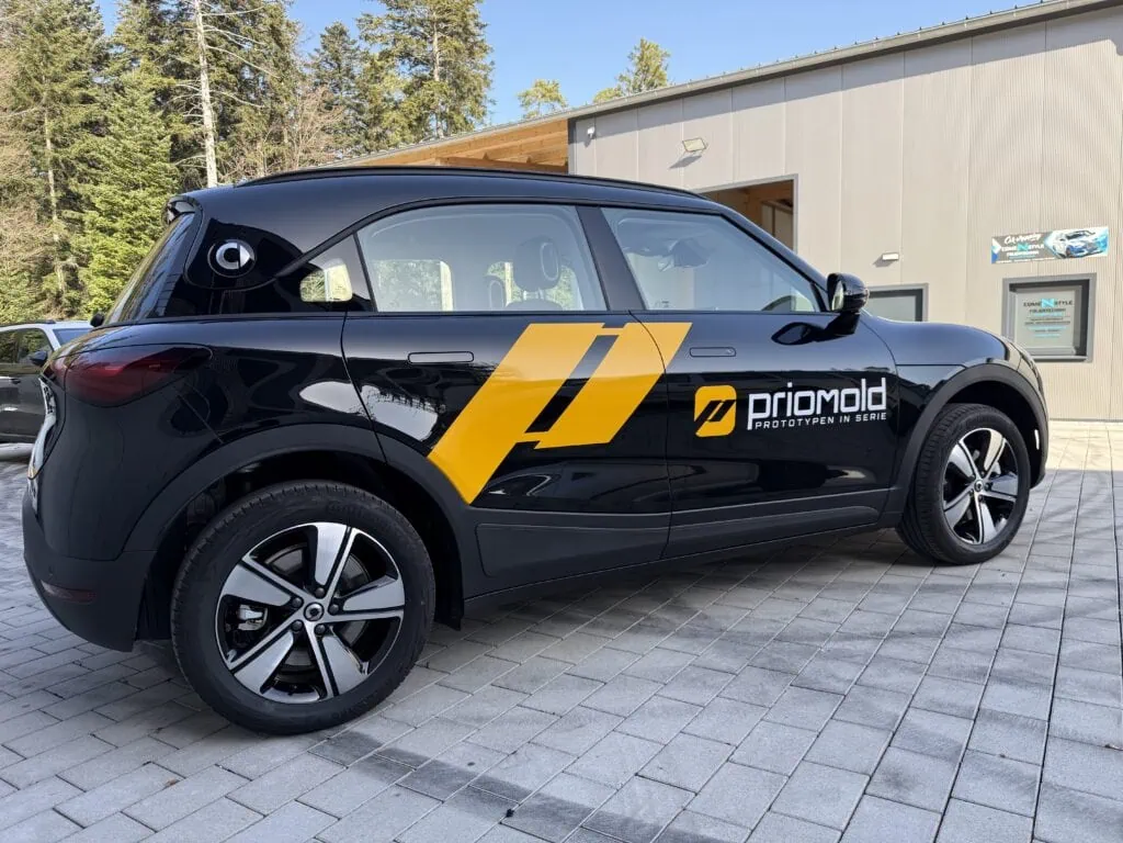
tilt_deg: -5.0
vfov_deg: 56.8
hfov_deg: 71.6
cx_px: 562
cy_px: 422
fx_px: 779
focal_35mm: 24
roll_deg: +0.7
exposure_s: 1/589
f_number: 1.78
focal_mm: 6.76
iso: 80
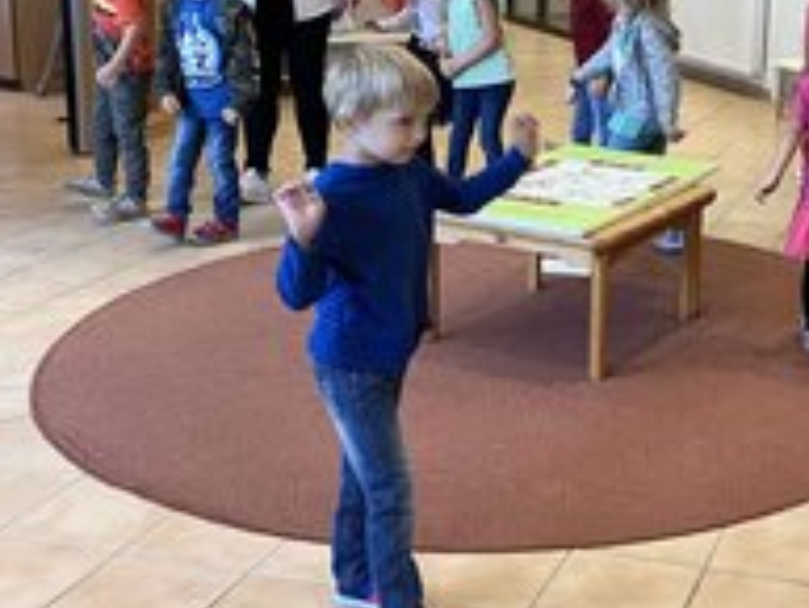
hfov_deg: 31.4
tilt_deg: -11.4
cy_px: 134
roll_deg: -2.9
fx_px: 1356
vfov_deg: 24.9
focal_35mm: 58
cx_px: 750
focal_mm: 3.99
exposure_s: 1/50
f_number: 1.8
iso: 125
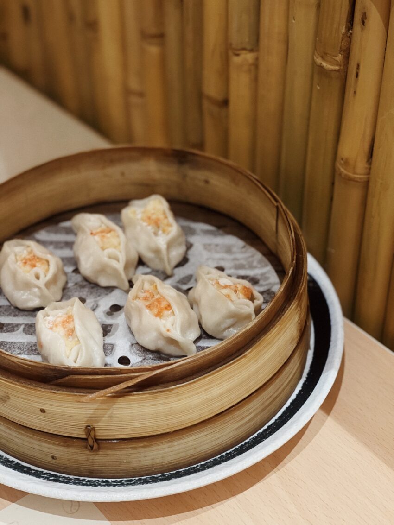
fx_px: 971
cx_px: 197
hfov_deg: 22.9
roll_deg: +2.5
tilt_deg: -39.2
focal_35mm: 64
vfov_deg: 30.3
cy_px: 262
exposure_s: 1/33
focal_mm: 7.5
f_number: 2.2
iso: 160
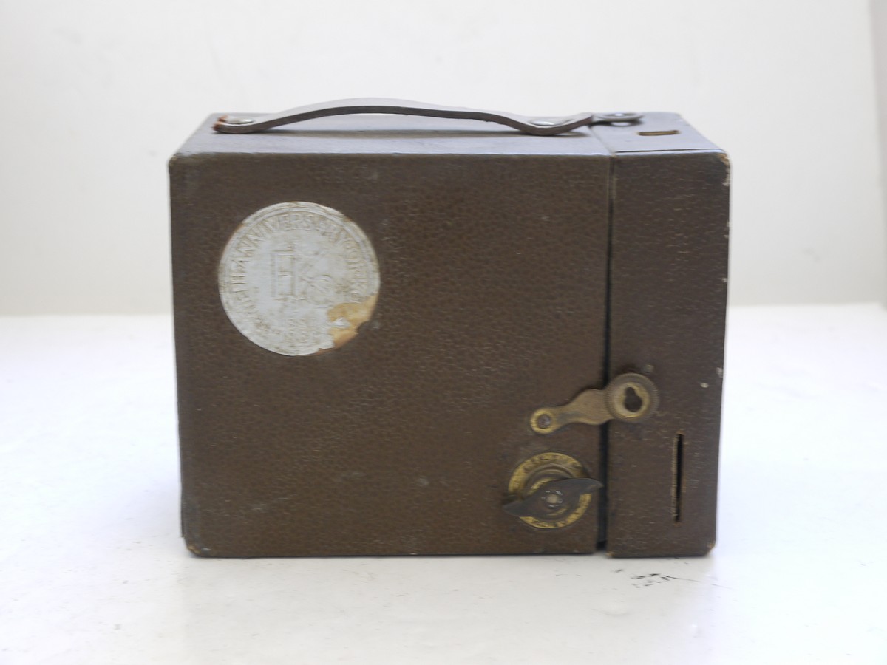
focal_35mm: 62
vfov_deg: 23.7
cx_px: 444
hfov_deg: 31.2
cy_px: 332
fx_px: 1589
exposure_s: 1/6
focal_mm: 31
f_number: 10
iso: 400
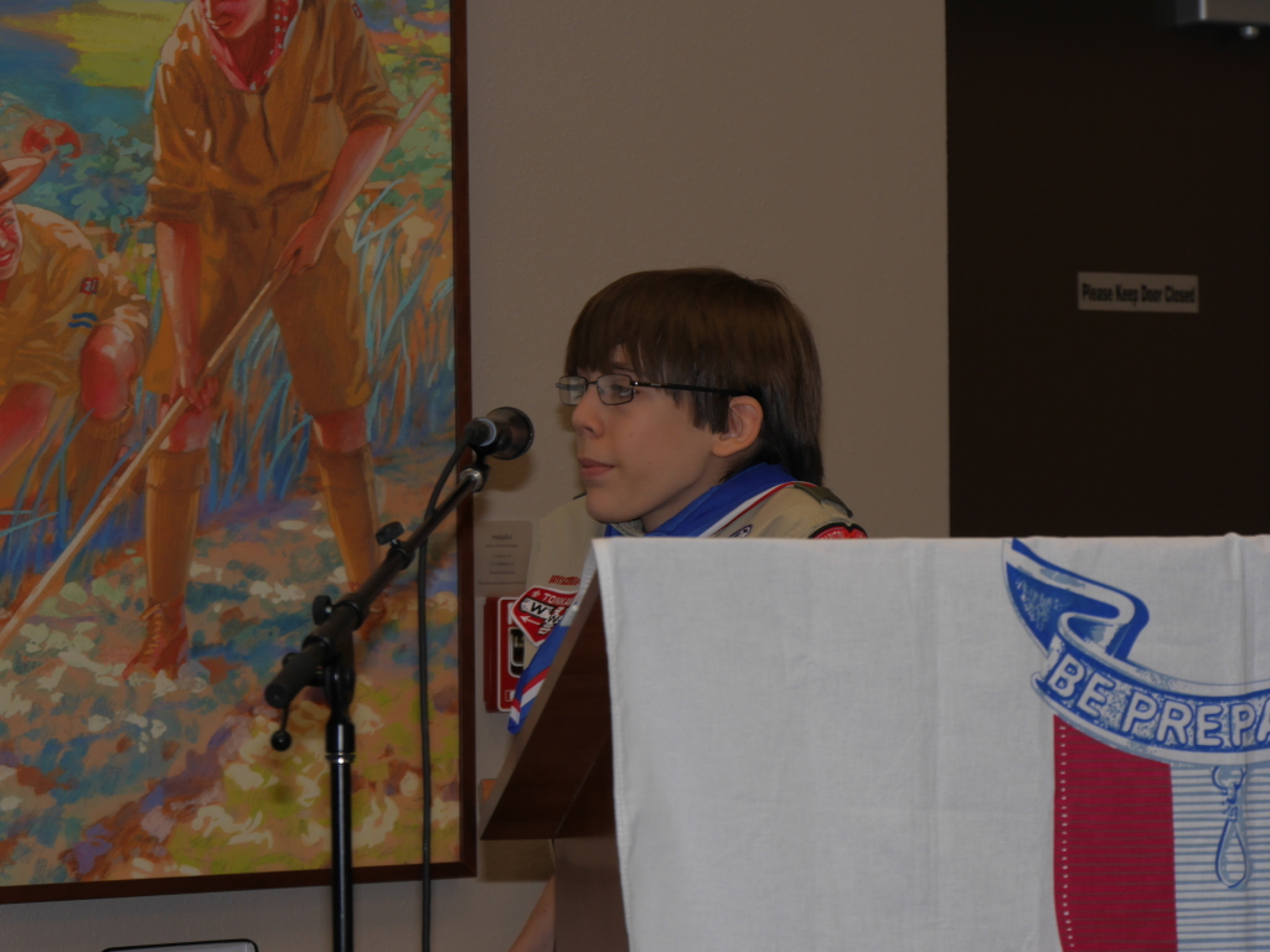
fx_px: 4476
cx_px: 635
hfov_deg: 16.1
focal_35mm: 122
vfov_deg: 12.1
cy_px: 476
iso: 200
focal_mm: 61
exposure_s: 1/60
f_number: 5.2
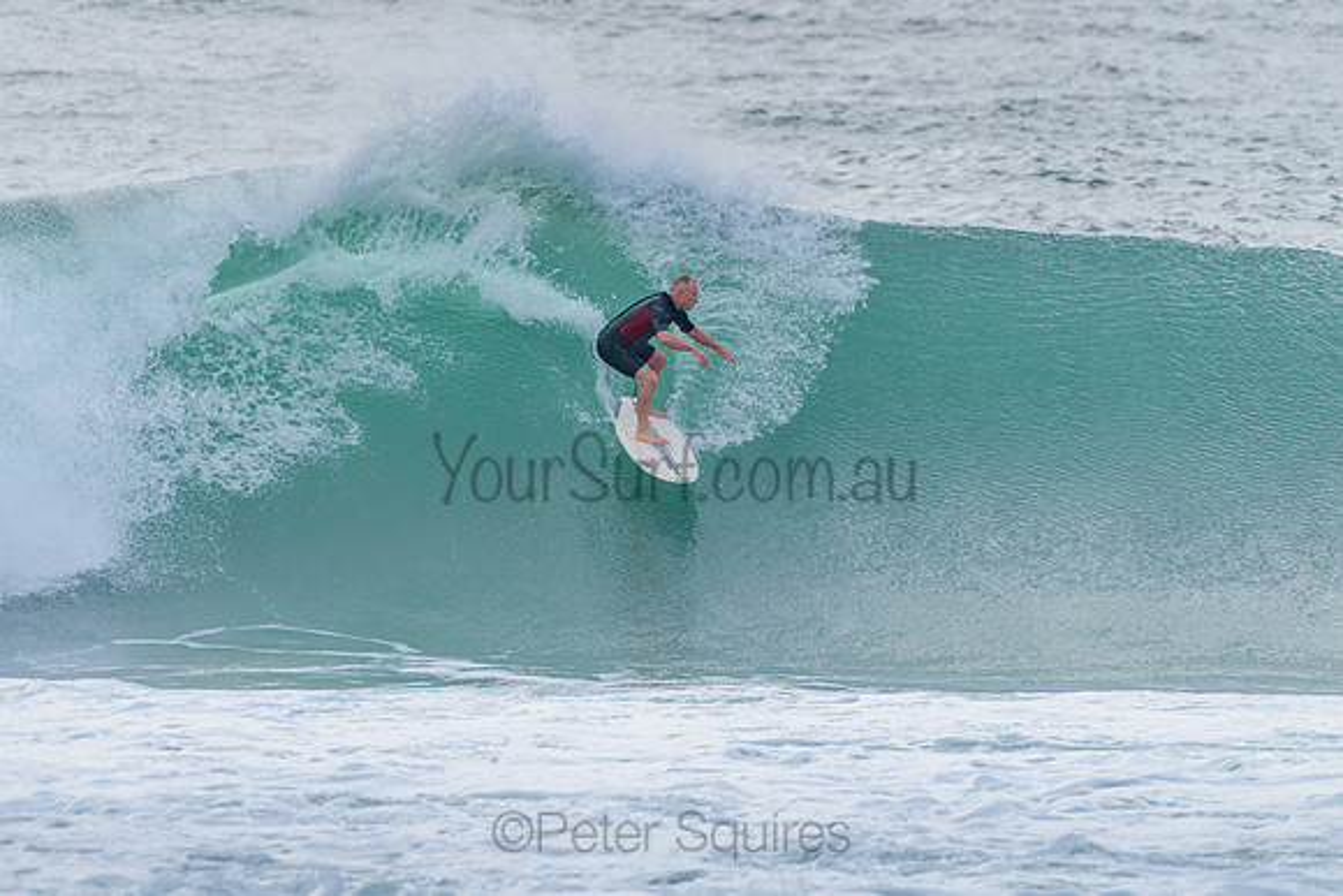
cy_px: 441
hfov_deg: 3.4
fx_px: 22846
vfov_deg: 2.2
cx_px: 682
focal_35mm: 612
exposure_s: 1/2000
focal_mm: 500
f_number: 5.6
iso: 450
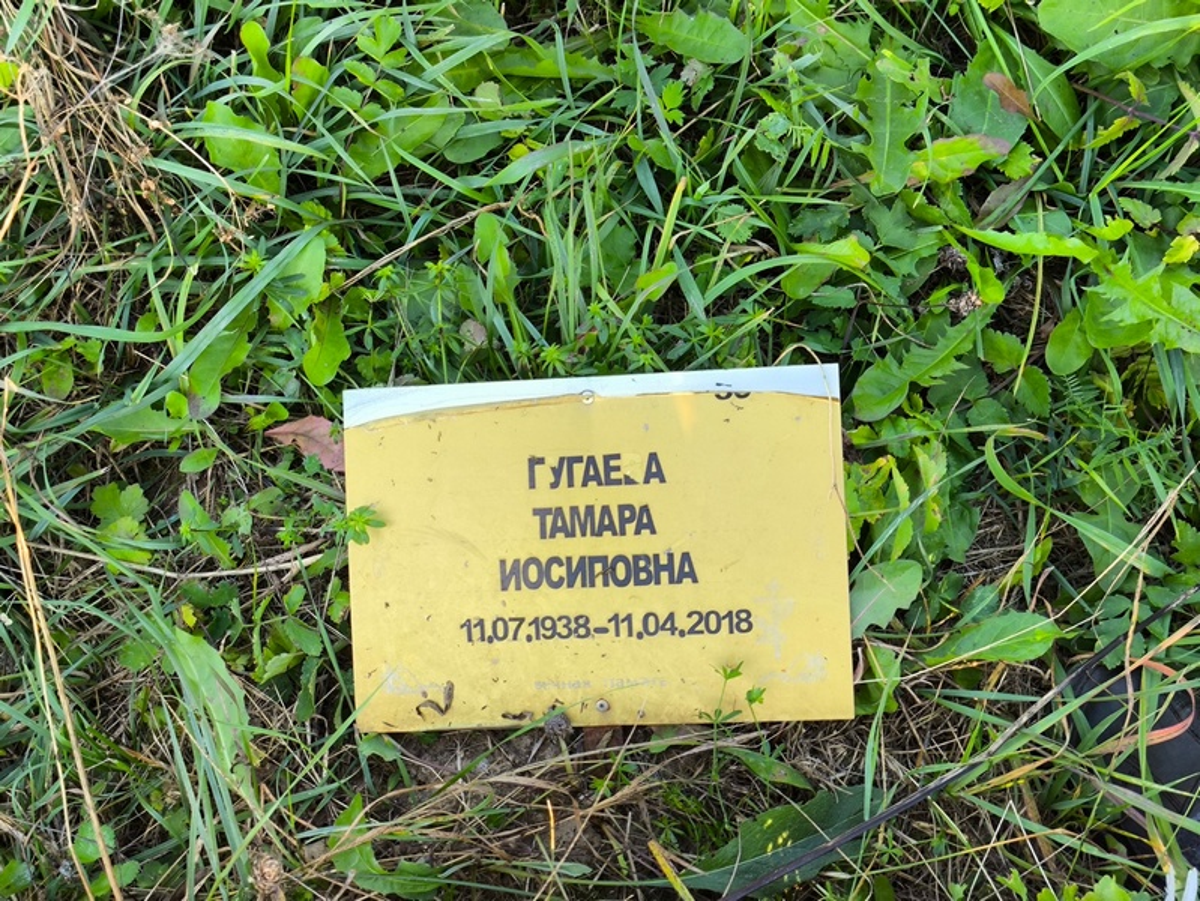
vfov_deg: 29.1
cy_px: 450
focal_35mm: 50
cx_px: 600
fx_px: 1734
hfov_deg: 38.2
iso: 64
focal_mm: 4.71
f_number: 1.7
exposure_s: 1/120
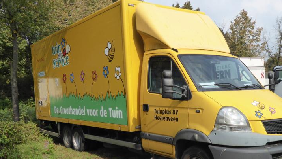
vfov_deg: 30.2
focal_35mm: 39
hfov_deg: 51.5
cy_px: 103
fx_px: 292
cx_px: 156
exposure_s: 1/800
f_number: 4
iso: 200
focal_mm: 5.4
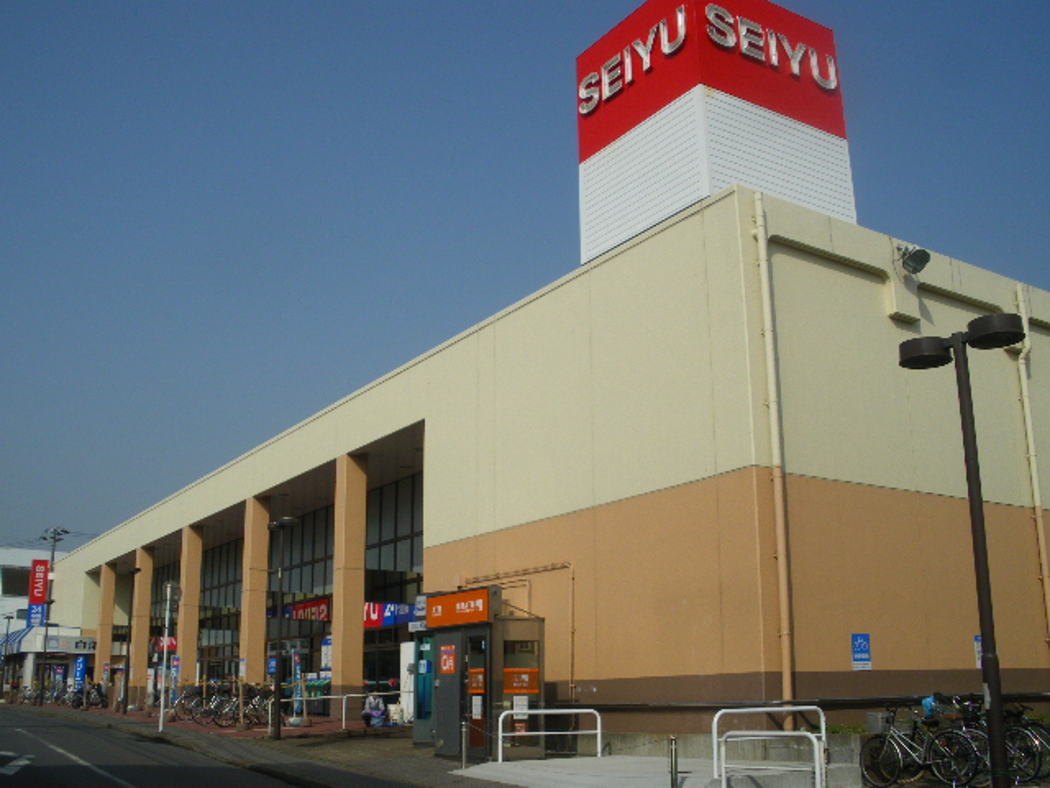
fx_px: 1092
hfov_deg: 51.4
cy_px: 394
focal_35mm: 36
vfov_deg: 39.7
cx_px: 525
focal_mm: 6.3
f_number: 5.4
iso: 64
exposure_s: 1/640
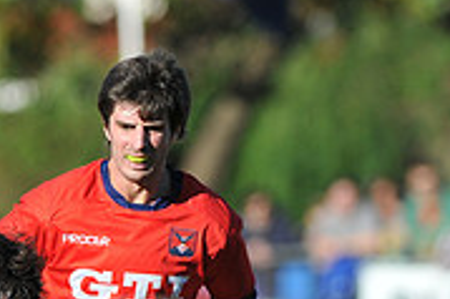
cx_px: -38
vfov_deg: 0.9
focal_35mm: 1458
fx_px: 18208
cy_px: 371
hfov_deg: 1.4
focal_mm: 300
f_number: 3.2
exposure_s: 1/2000
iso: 200
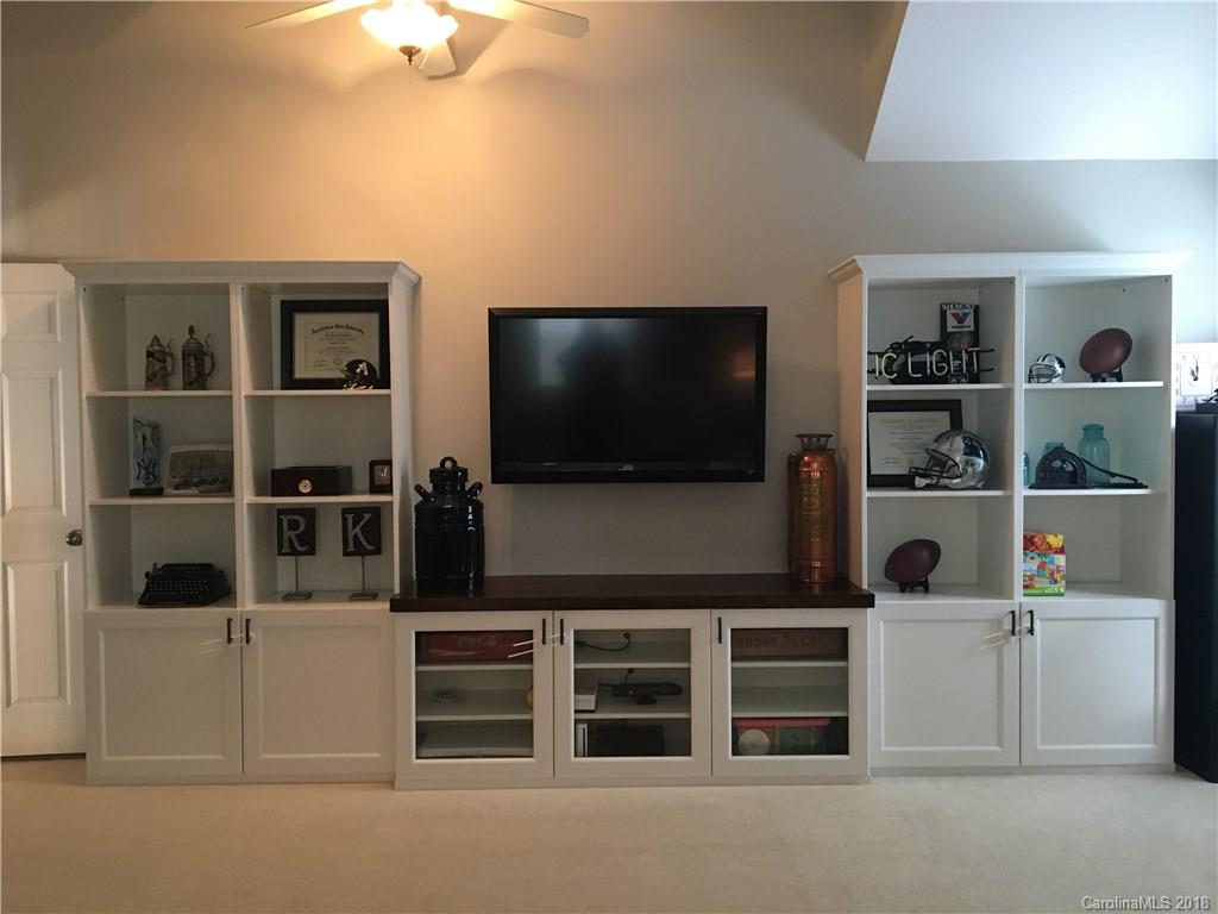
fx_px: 1020
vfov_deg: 48.2
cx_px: 609
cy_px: 457
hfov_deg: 61.7
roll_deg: +1.0
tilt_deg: -1.2
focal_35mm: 29
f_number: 2.2
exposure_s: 1/30
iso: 160
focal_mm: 4.15
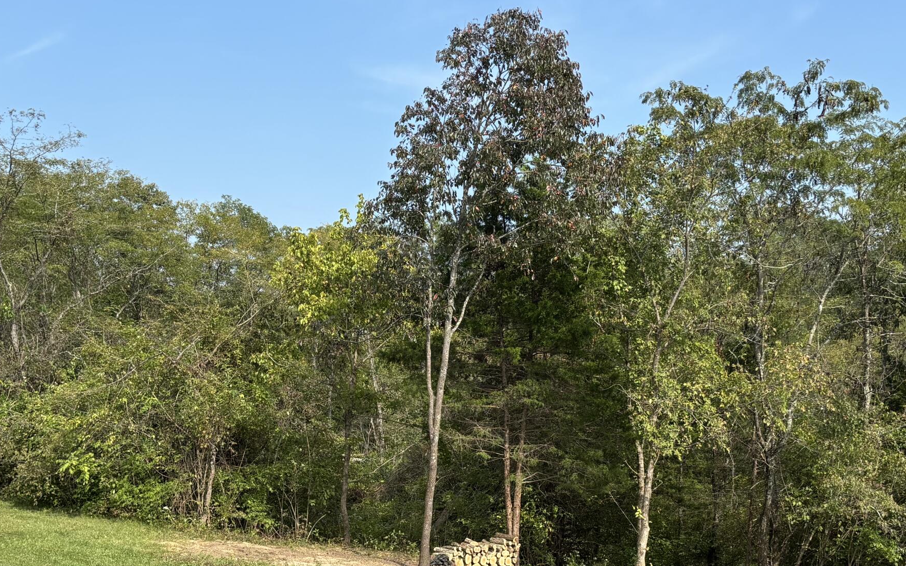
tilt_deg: -4.8
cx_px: 503
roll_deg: -0.9
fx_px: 1160
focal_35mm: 47
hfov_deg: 42.6
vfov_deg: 26.7
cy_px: 484
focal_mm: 5.96
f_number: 1.6
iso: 50
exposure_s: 1/1912
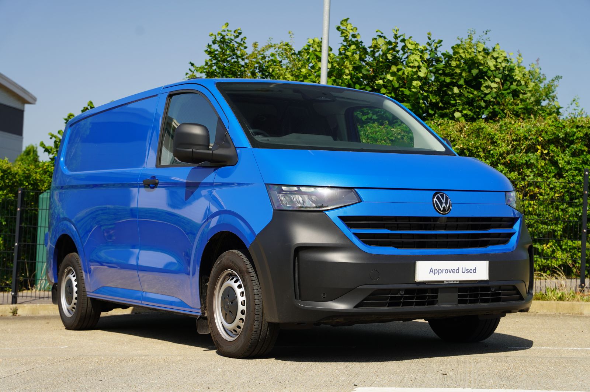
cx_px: 295
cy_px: 196
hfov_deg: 32.8
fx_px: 1002
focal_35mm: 61
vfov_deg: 22.2
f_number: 5
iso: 100
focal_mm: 61.2
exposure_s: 1/250
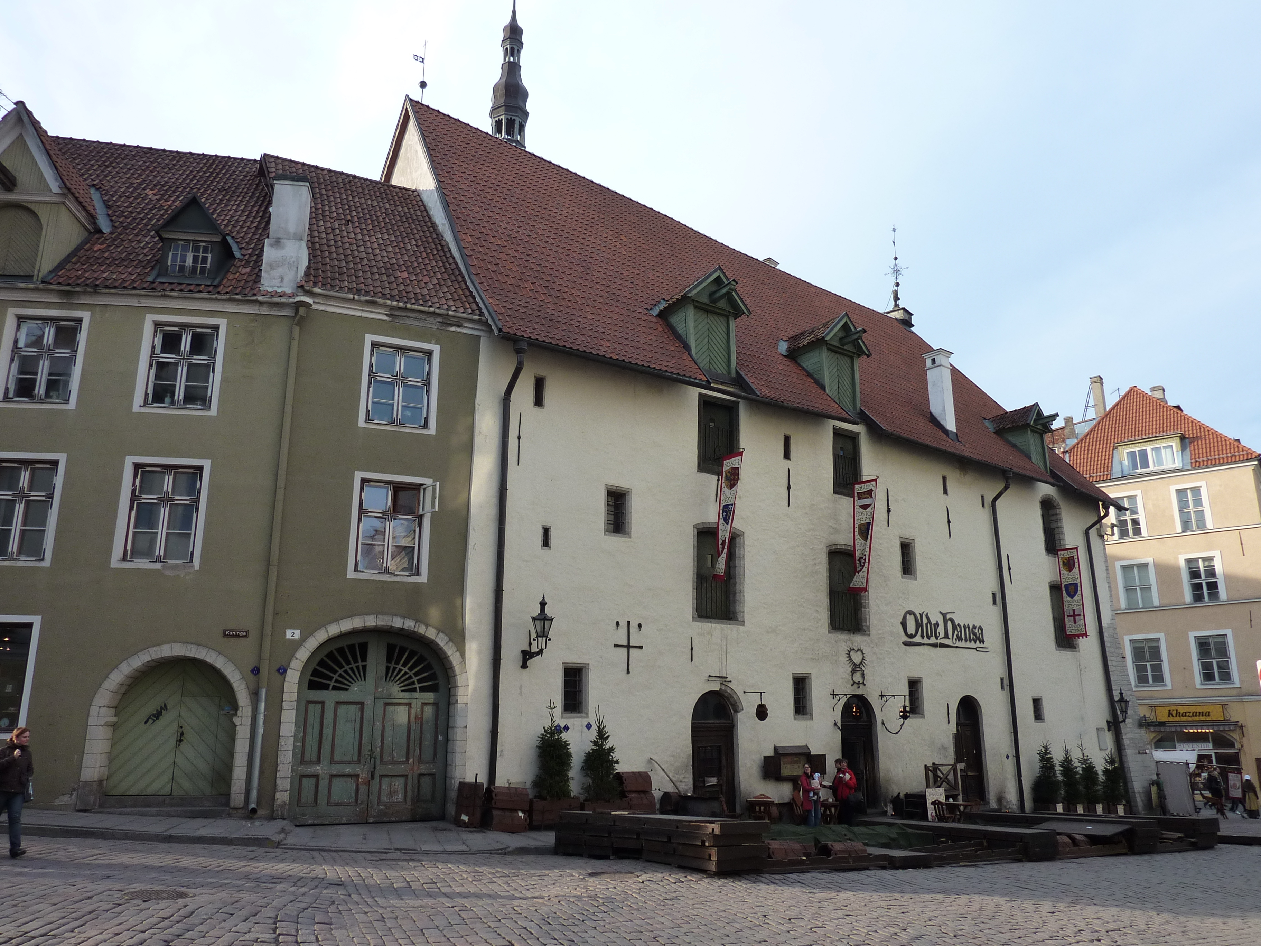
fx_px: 911
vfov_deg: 54.9
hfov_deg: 69.4
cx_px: 630
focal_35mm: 25
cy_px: 473
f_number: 4
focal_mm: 4.1
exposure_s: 1/250
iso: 125
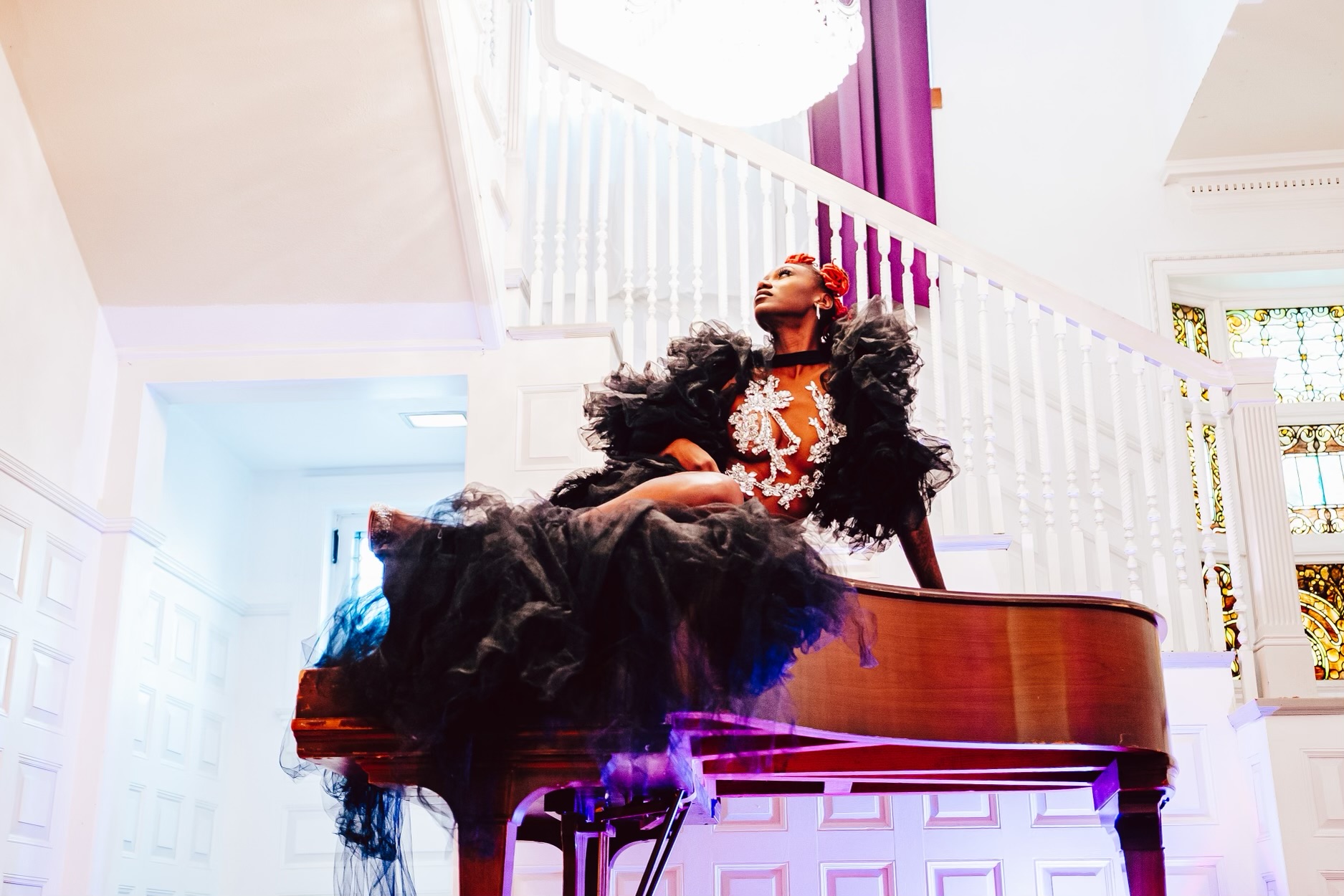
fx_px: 1456
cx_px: 672
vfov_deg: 34.2
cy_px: 448
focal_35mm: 39
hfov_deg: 49.6
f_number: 1.8
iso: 1250
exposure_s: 1/100
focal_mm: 26
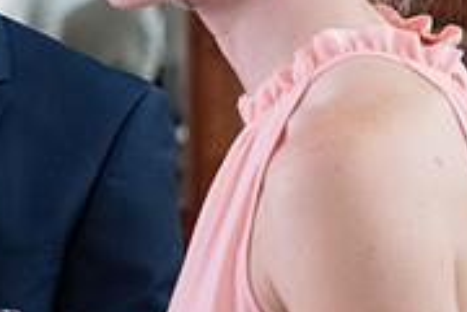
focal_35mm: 355
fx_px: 4605
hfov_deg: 5.8
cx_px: -158
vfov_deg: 3.9
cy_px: -27
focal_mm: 110
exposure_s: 1/160
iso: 800
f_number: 5
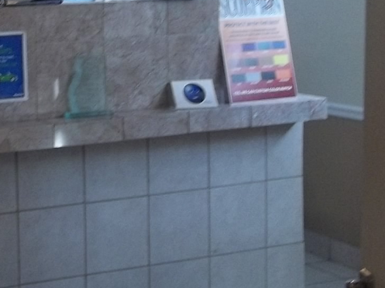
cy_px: 60
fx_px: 1001
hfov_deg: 20.7
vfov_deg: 16.3
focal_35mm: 90
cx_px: -47
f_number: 2.9
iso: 160
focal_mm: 5.7
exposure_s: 1/30
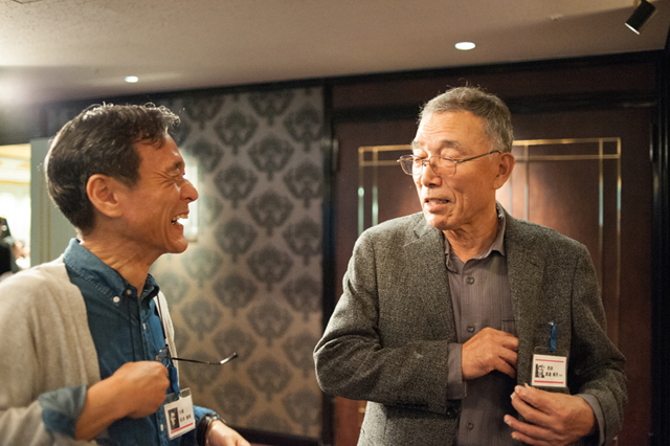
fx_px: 651
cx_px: 335
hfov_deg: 54.5
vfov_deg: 37.8
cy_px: 223
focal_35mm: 35
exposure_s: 1/100
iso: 6400
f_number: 2.8
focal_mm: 35
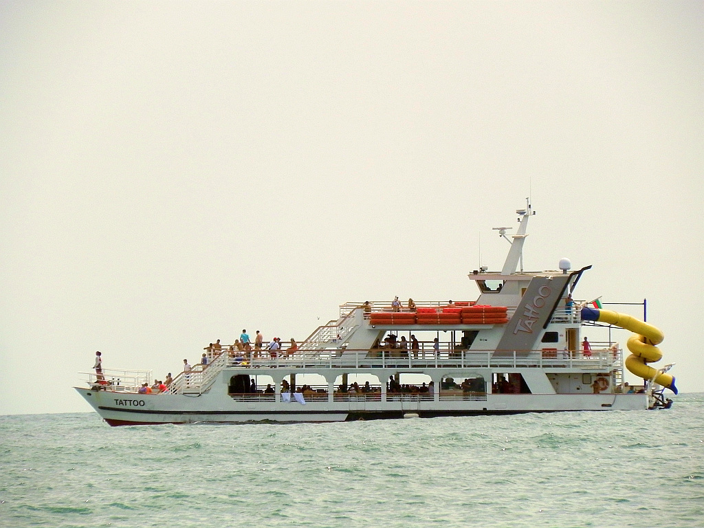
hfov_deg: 3.3
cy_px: 264
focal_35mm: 605
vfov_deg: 2.5
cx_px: 352
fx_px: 12304
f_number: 8
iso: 160
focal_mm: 107.6
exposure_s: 1/460
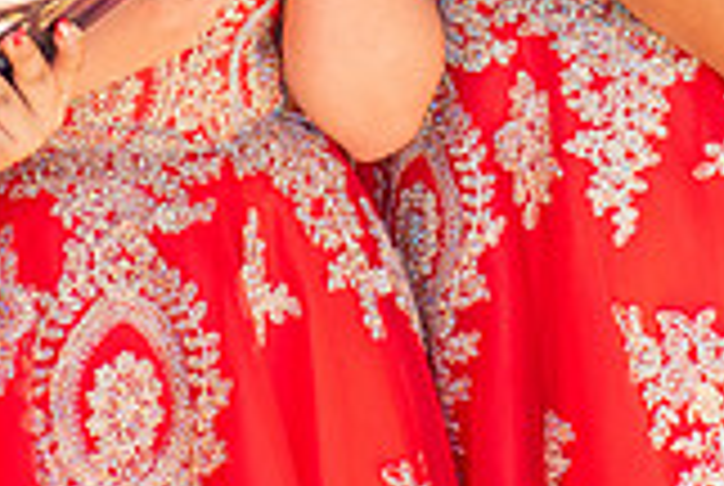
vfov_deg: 5.4
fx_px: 5077
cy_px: -236
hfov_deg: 8.2
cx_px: 459
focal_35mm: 252
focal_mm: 70
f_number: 5
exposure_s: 1/200
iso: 400
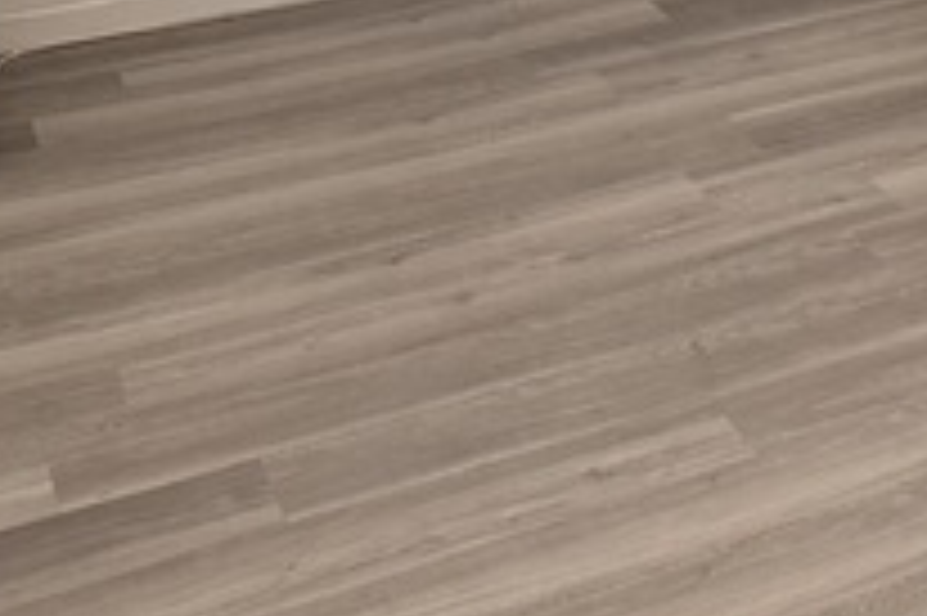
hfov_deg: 22.6
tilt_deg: -10.2
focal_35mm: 81
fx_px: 2084
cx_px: 1172
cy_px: -351
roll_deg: +0.7
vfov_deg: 15.3
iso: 250
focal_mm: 6.76
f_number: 1.78
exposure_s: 1/60
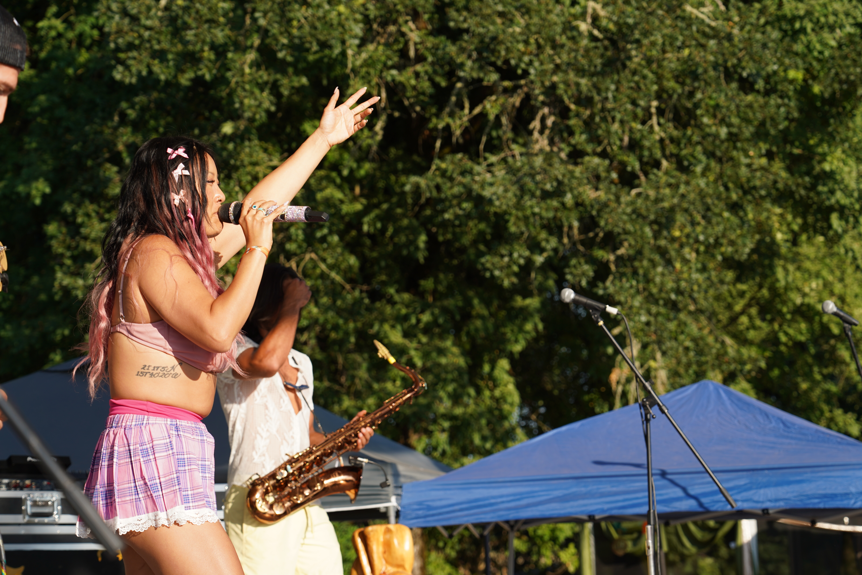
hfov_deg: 19.5
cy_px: 288
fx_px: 2514
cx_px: 431
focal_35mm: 105
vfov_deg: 13.0
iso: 100
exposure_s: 1/200
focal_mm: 105
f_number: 6.3
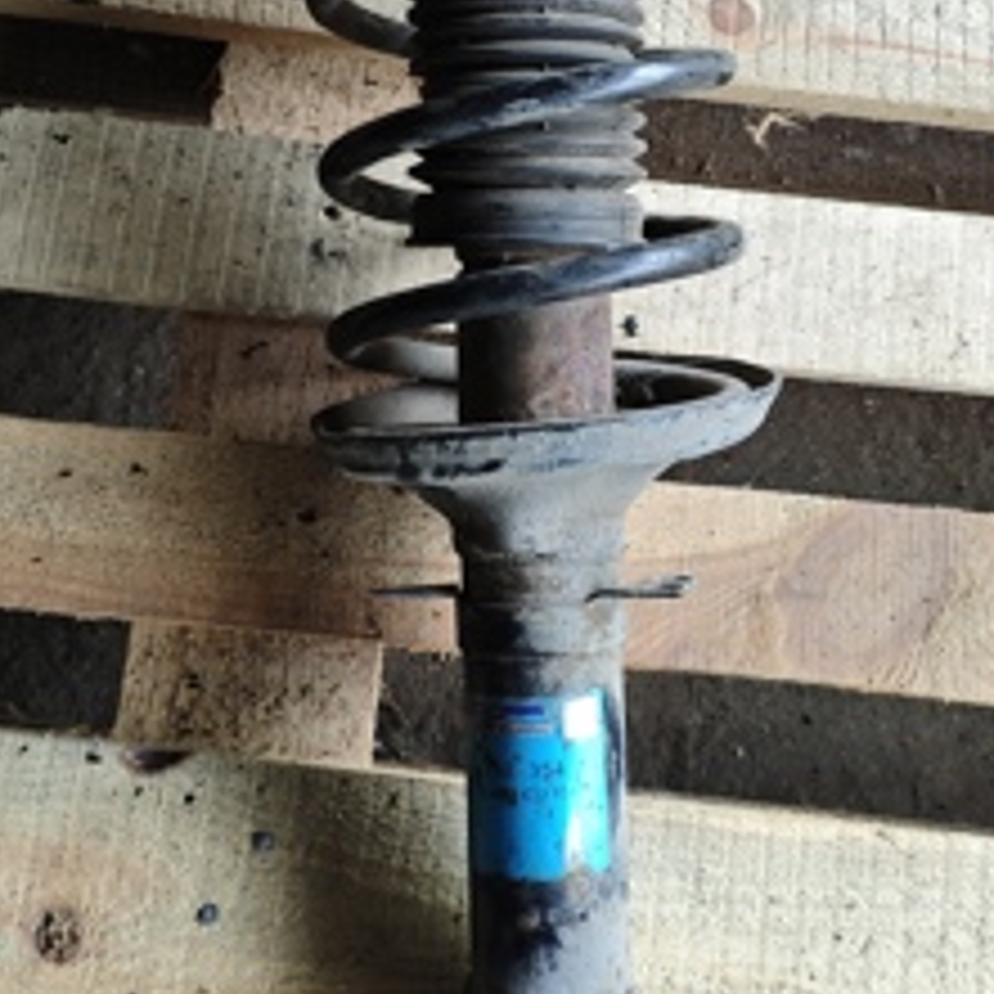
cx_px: 571
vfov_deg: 33.7
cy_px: 328
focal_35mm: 50
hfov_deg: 34.0
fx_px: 1624
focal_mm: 4.94
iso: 64
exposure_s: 1/100
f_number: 1.59
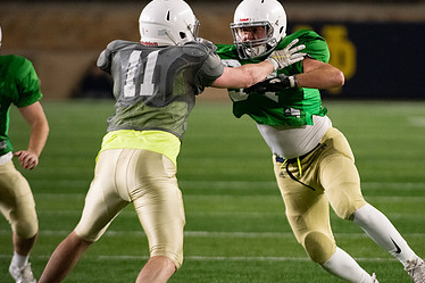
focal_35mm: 543
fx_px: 6407
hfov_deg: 3.8
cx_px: 298
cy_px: 97
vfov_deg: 2.5
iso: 5000
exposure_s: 1/500
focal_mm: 350
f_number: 4.5
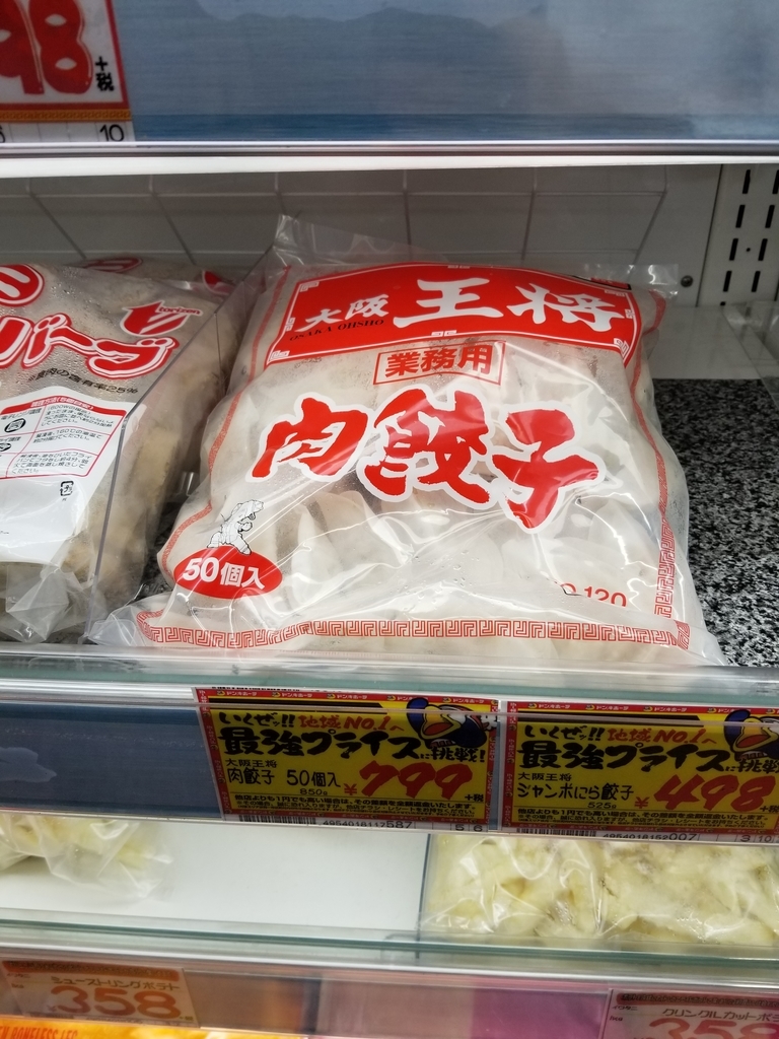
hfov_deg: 53.1
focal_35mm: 26
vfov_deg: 67.3
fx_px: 780
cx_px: 390
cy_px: 520
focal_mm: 4.25
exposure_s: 1/158
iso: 50
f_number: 1.7
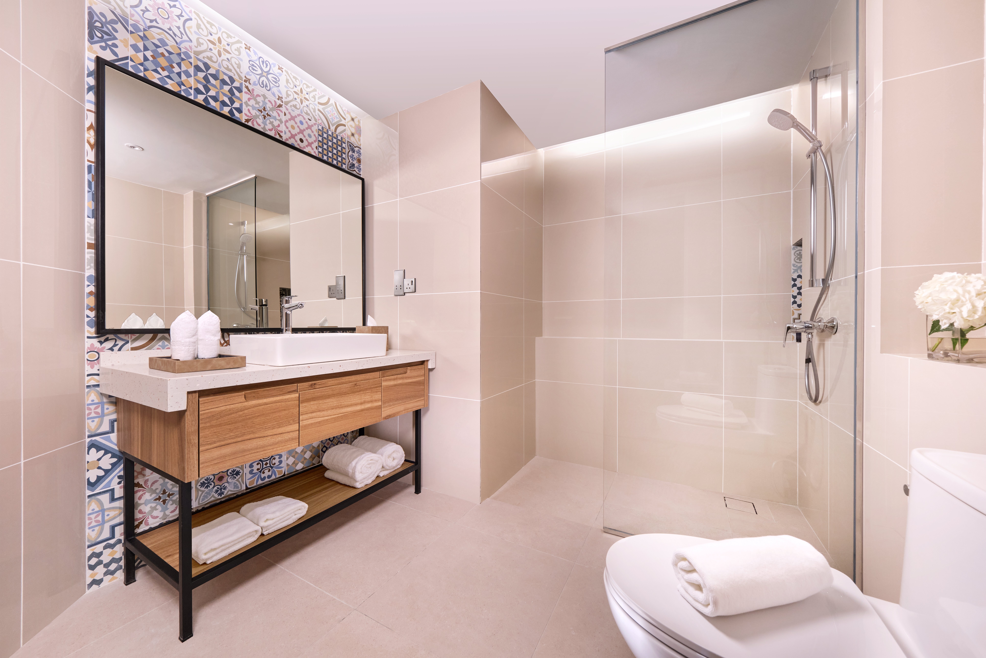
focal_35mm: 12
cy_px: 329
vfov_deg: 90.0
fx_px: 329
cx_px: 493
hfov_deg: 112.6
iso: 400
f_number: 5.6
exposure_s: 1/8
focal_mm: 8
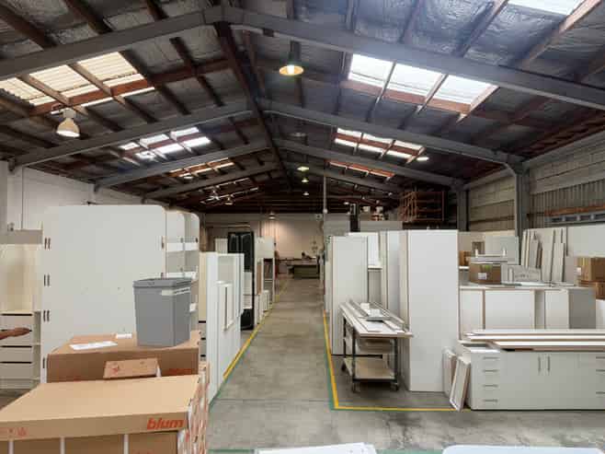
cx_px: 302
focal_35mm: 24
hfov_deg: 71.6
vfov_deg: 56.8
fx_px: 419
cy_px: 227
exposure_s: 1/312
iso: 100
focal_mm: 6.8
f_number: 1.8
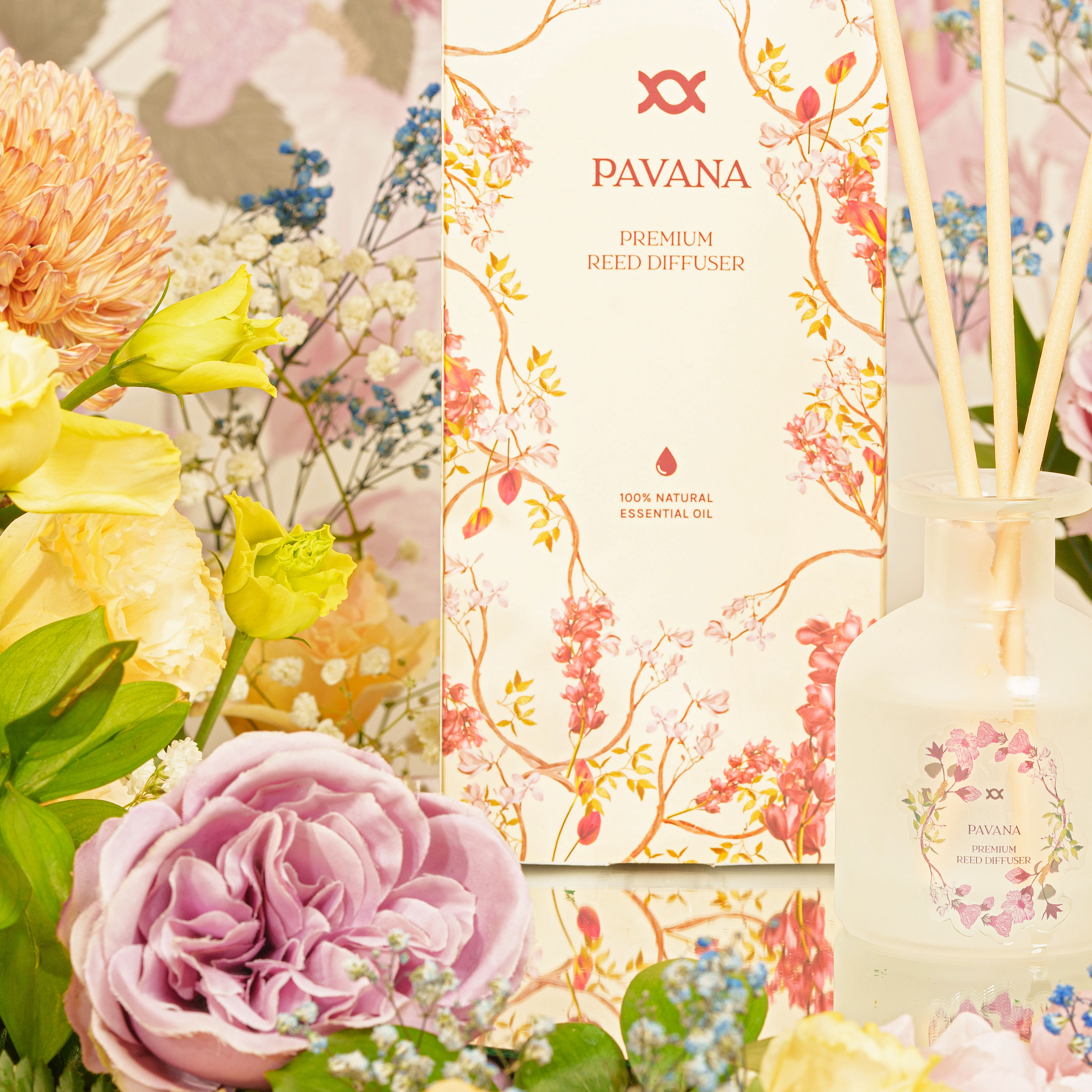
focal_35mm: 150
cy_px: 259
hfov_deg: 11.6
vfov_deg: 11.6
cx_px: 661
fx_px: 5354
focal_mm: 85
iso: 160
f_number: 8
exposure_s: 1/125
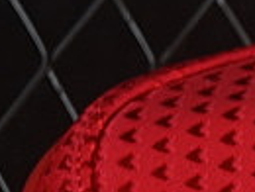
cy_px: 427
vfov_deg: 2.5
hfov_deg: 3.2
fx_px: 4413
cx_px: 834
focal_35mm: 598
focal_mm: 50
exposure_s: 1/80
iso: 160
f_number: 7.1
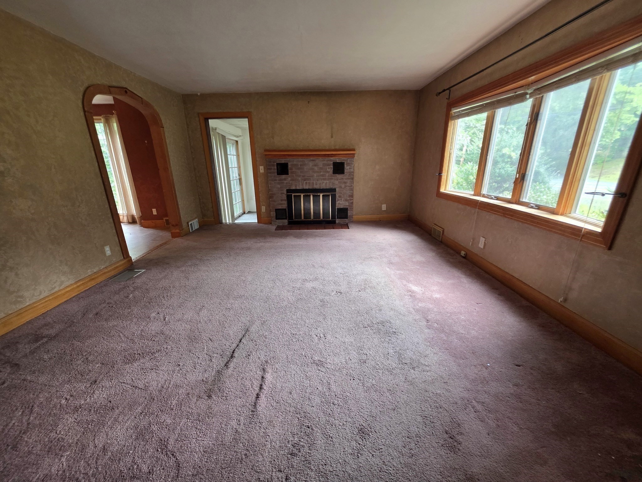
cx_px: 321
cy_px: 241
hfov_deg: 106.2
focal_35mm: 13
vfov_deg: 89.9
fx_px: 241
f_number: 1.9
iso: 200
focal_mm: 2.2
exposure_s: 1/60.2
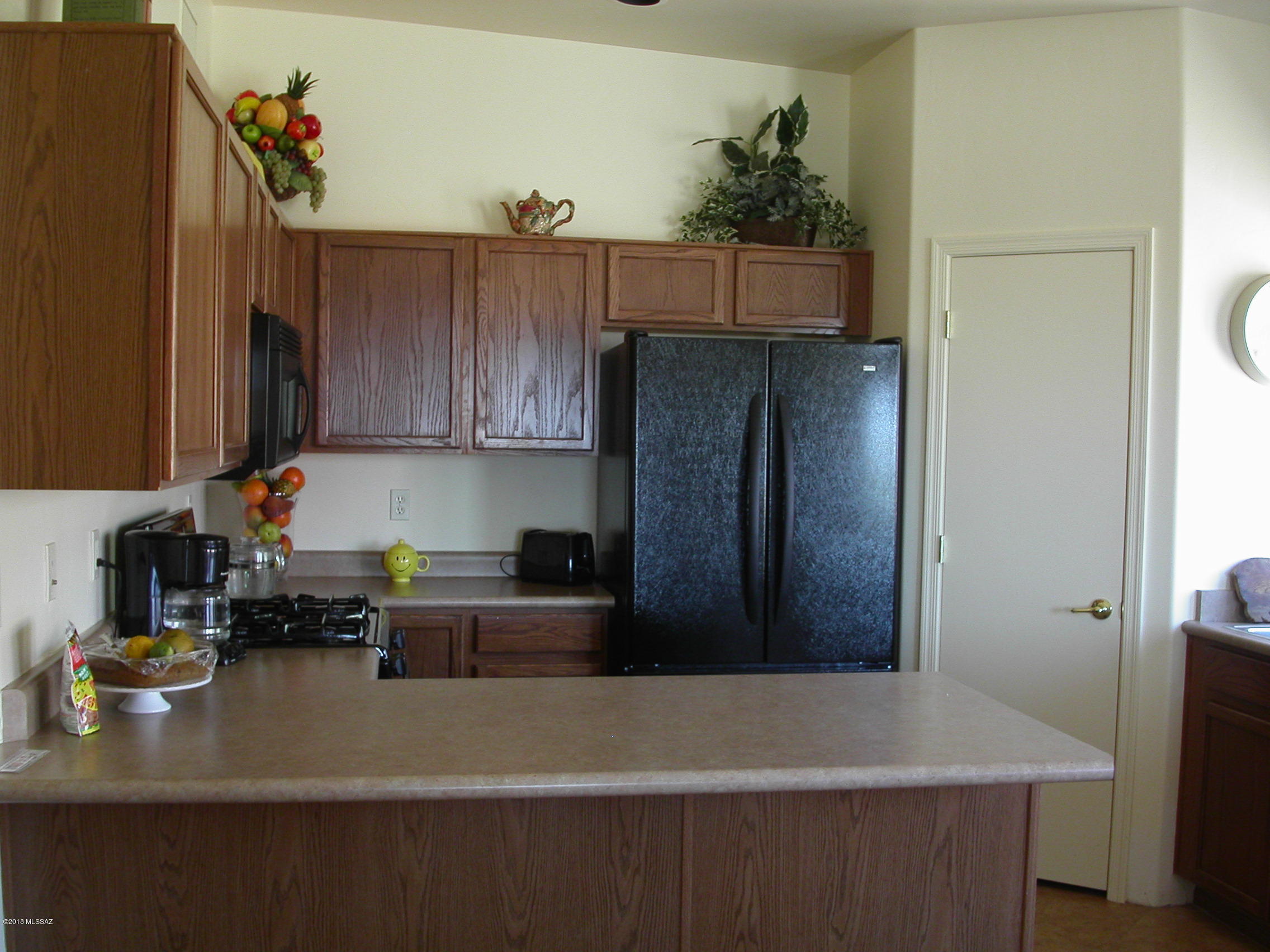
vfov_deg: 37.7
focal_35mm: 38
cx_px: 635
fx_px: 1394
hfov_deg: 49.0
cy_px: 476
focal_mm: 7.8
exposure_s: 1/30
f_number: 2.8
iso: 138
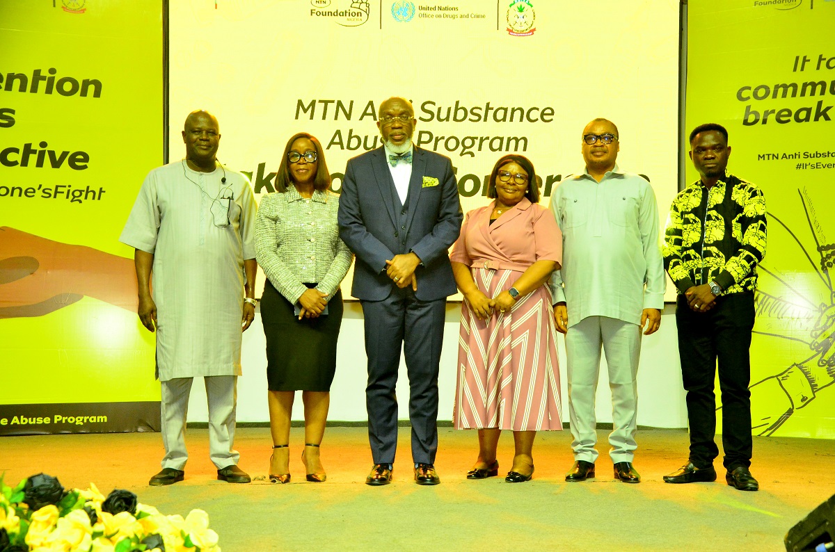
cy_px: 276
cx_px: 418
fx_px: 1180
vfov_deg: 26.3
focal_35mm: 51
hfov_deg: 39.0
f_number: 4.2
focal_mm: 34
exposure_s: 1/160
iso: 2000
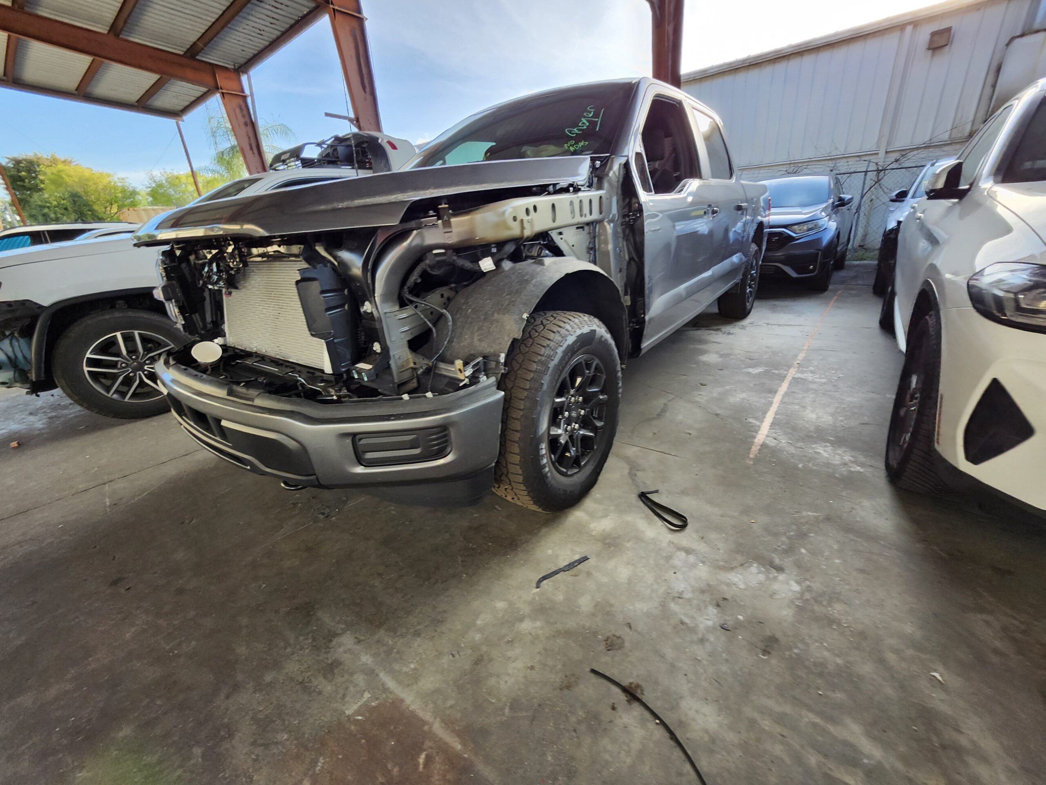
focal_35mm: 13
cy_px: 392
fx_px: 393
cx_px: 523
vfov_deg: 89.9
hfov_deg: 106.2
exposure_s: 1/120
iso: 50
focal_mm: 1.74
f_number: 2.2
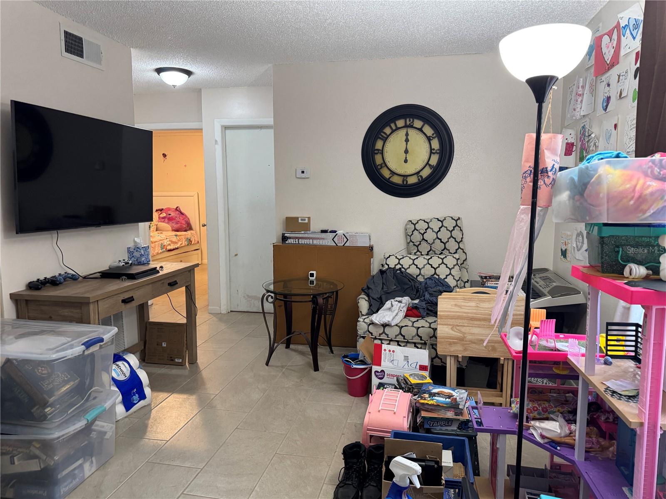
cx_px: 333
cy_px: 250
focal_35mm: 24
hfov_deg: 71.6
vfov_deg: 56.8
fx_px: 462
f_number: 1.78
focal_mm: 6.76
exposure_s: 1/60
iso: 400
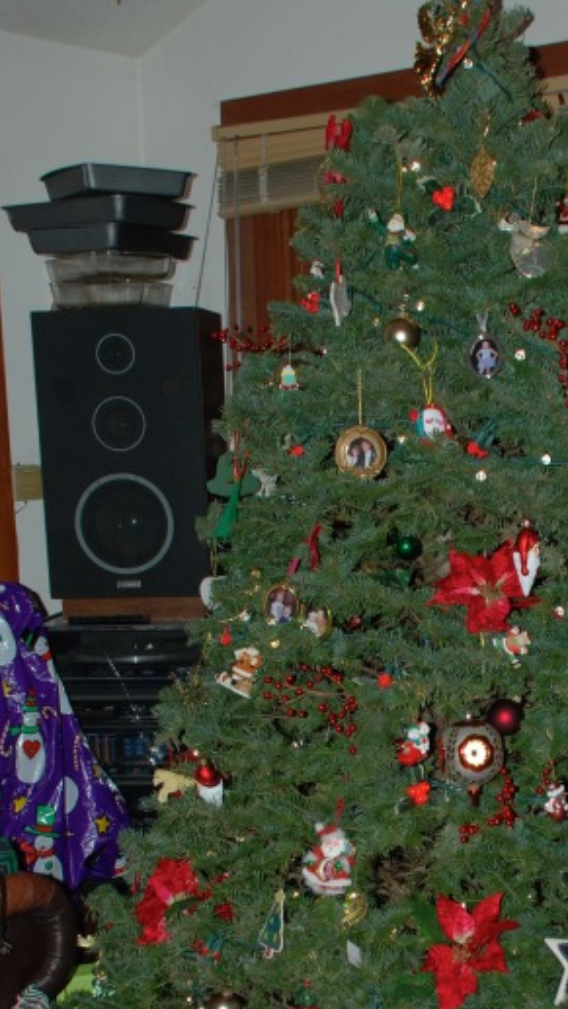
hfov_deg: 18.7
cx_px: 449
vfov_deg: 31.9
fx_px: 1713
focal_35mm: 64
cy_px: 816
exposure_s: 1/60
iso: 200
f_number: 3.8
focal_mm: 22
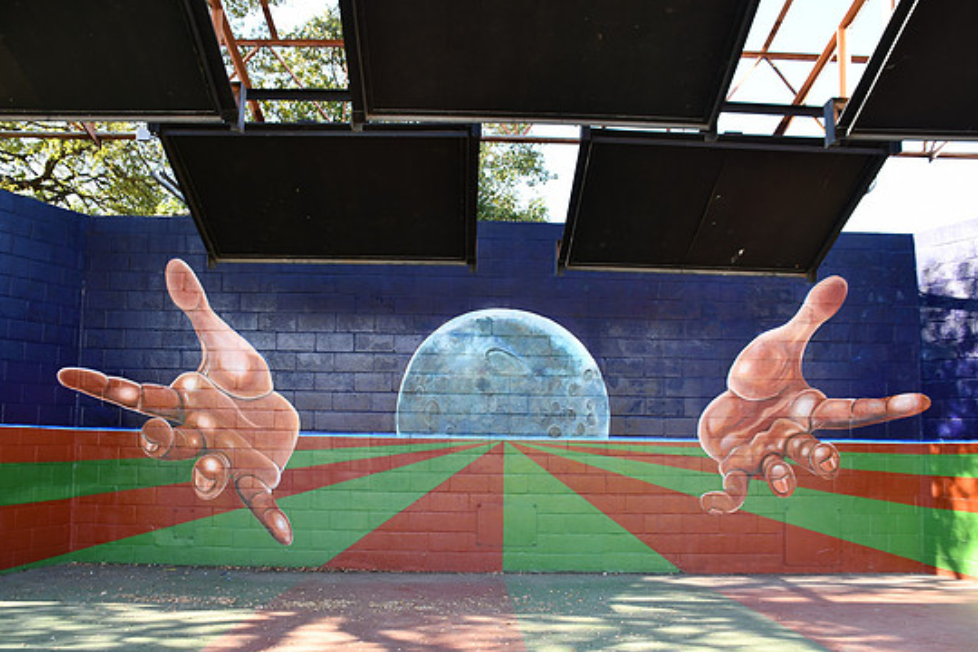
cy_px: 343
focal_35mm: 29
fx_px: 788
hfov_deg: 63.7
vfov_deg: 44.9
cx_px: 487
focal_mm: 18
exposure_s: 1/250
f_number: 4.5
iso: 400
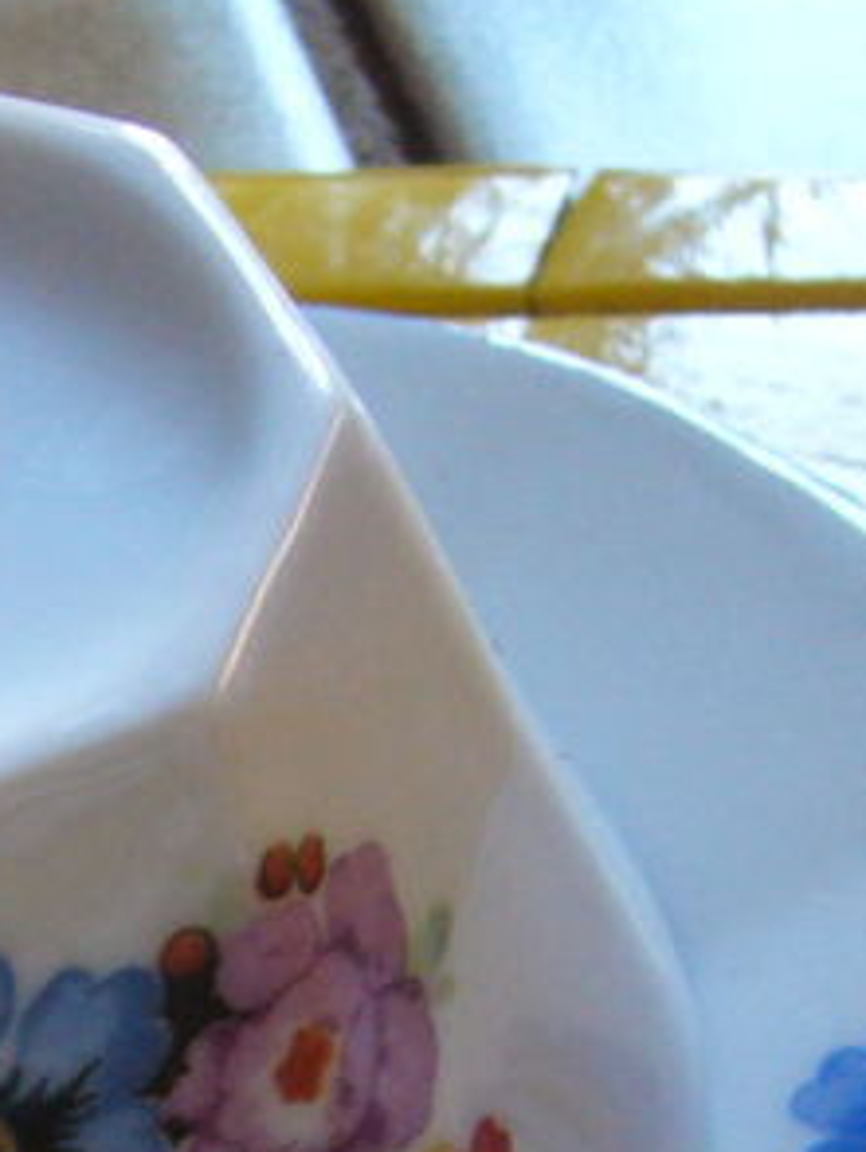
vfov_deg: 16.2
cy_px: 1199
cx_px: -157
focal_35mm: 119
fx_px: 3964
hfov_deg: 12.2
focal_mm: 5.8
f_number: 2.8
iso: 200
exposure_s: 1/8
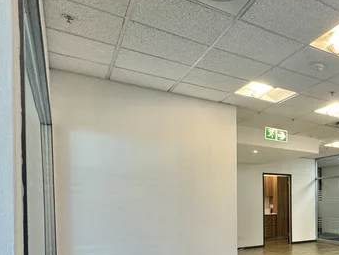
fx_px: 324
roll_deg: +0.1
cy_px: 208
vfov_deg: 41.0
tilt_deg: -0.9
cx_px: 382
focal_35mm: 33
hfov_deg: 42.2
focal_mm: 2.22
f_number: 2.2
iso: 125
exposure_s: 1/100
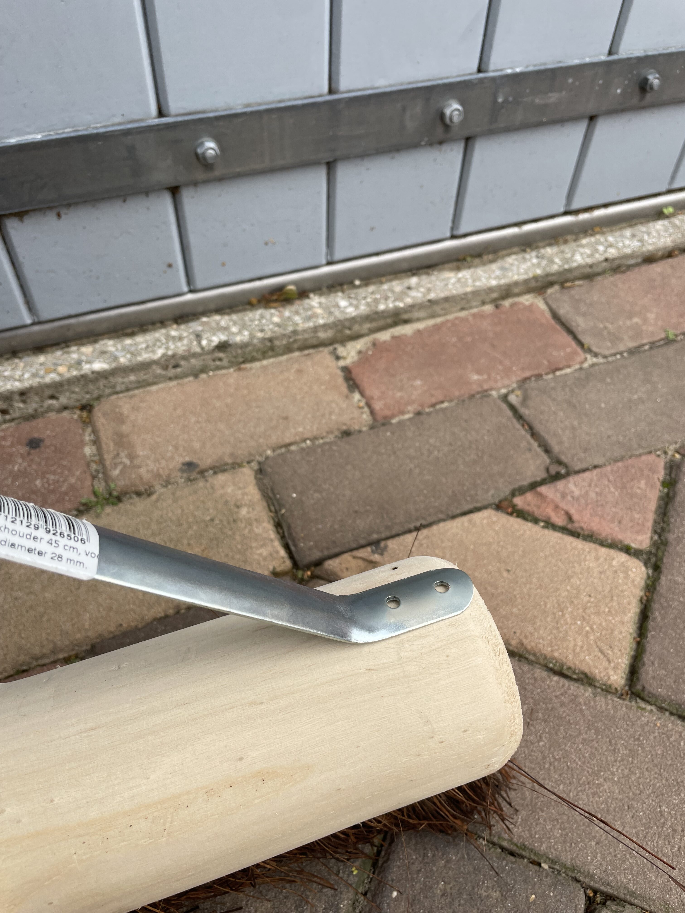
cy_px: 456
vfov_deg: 67.3
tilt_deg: -48.8
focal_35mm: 26
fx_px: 686
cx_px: 342
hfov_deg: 53.1
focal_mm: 4.2
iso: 32
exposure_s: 1/264
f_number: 1.6
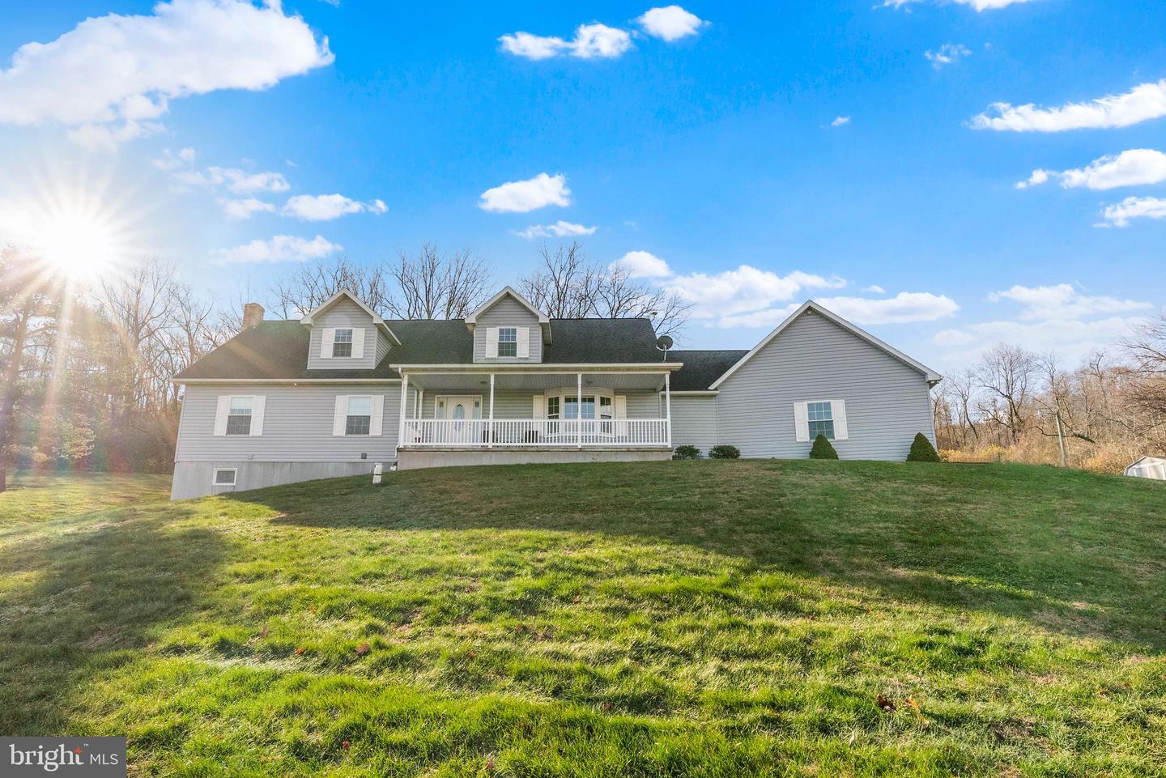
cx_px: 583
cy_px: 389
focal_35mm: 17
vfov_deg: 70.5
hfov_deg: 93.3
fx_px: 551
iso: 1250
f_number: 11
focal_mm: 17
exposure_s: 1/1000
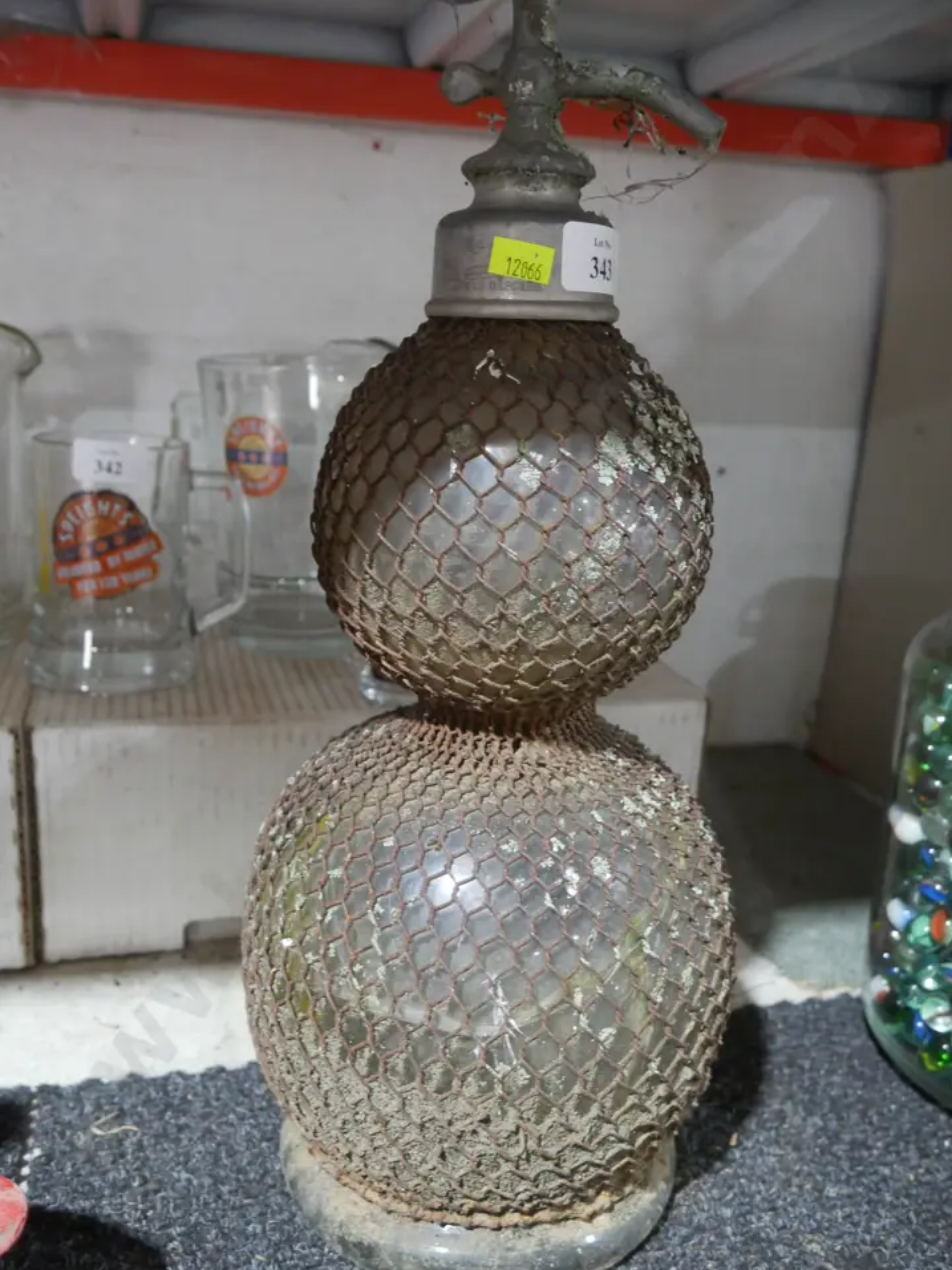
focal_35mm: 30
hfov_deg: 46.8
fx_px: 1100
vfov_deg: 60.0
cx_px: 461
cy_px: 623
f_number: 3.5
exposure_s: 1/60
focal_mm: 14
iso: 2000
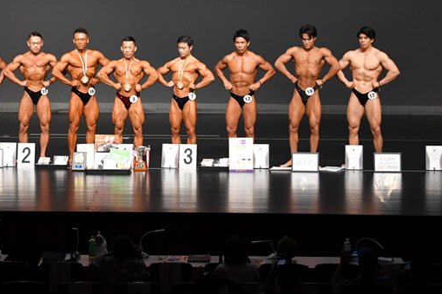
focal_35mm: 178
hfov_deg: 11.5
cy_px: 93
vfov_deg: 7.7
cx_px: 131
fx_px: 2185
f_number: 5.6
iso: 2500
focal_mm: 78
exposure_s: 1/400
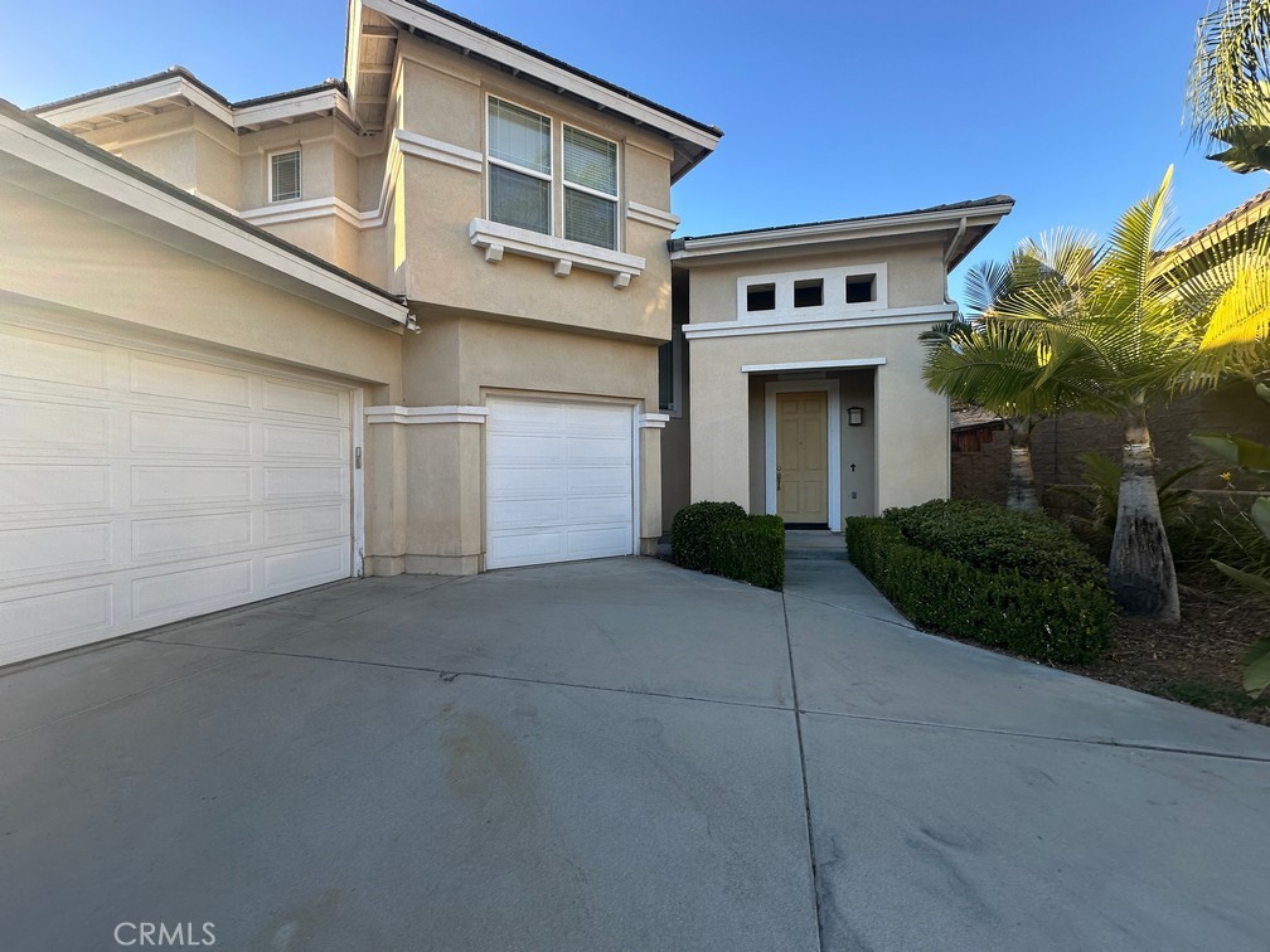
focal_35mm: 14
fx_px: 514
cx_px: 635
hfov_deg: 102.1
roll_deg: +0.3
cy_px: 476
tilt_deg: +0.4
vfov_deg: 85.7
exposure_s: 1/260
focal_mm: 2.22
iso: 40
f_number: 2.2
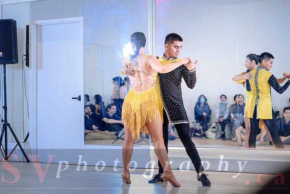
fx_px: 650
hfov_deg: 25.1
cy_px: 103
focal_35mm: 81
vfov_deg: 16.9
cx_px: 127
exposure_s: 1/250
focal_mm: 70
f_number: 2.8
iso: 1600
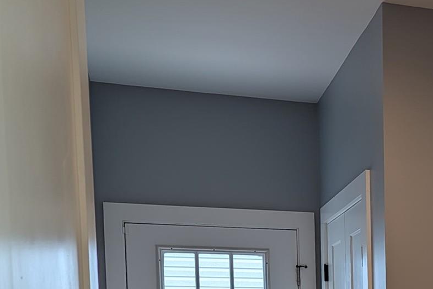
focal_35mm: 65
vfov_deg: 18.8
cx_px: 456
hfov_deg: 28.6
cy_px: 413
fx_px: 782
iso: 38
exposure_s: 1/120
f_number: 1.68
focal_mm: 6.9
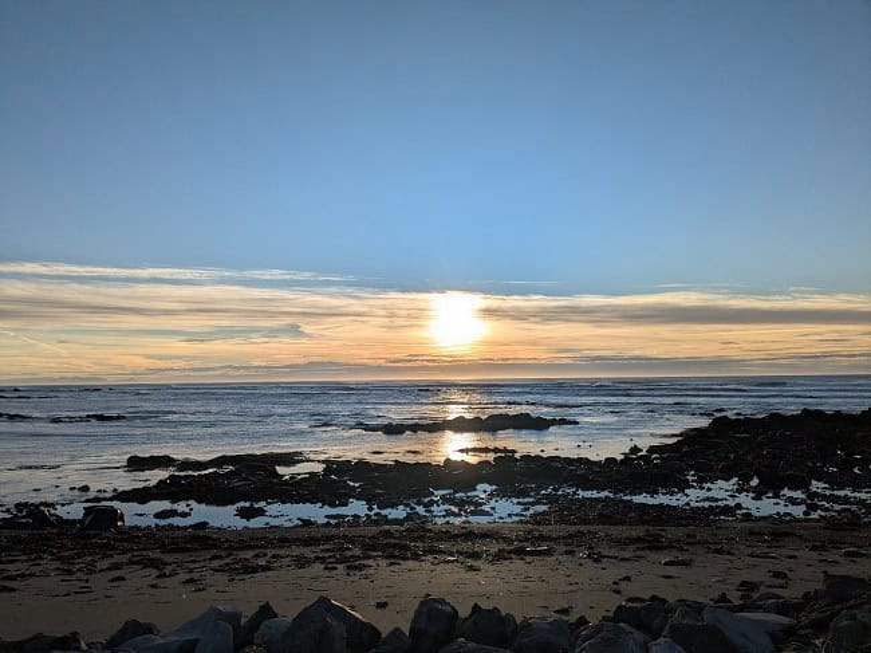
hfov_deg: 65.3
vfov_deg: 51.3
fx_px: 679
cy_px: 326
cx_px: 436
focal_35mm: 27
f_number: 1.7
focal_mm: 4.4
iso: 49
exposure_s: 1/11628
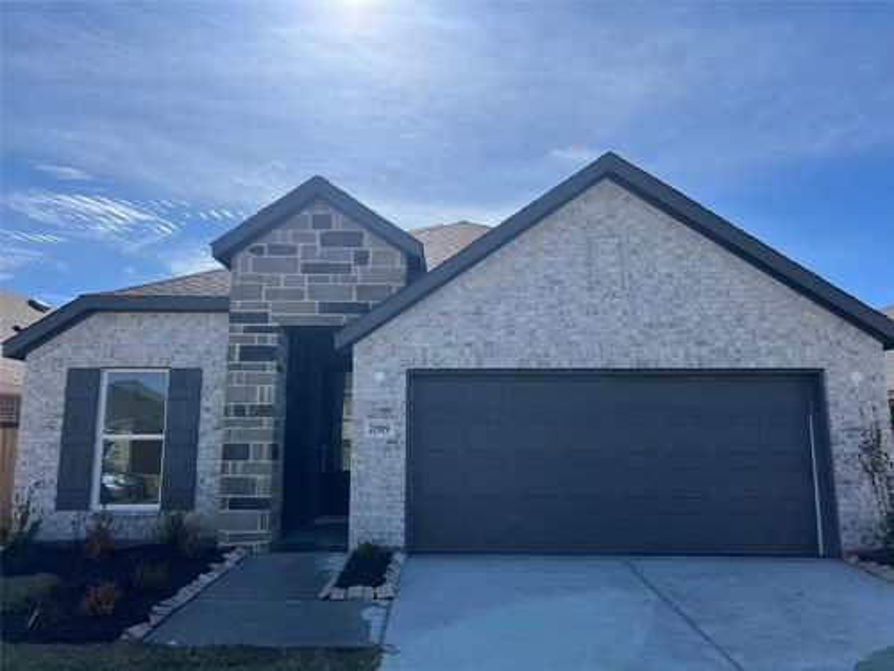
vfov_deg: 53.1
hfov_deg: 67.3
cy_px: 336
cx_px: 447
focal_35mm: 26
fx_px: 671
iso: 50
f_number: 1.5
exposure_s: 1/7463
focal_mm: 5.7
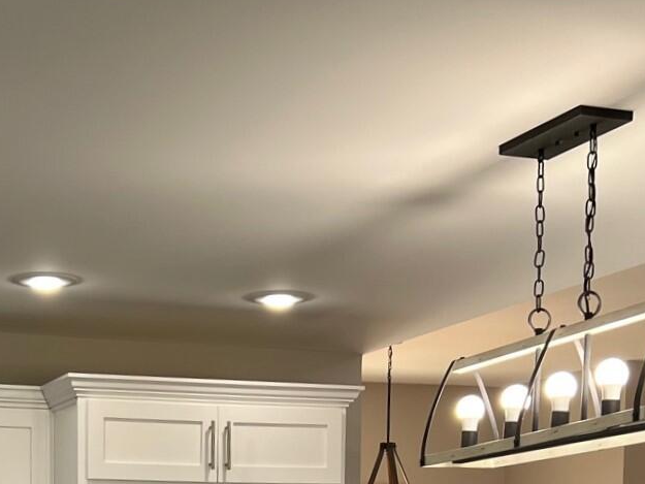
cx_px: 123
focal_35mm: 81
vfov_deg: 16.7
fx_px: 1510
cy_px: 709
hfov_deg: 23.7
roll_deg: -0.8
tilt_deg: -4.2
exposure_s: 1/120
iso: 50
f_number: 1.5
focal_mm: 5.7
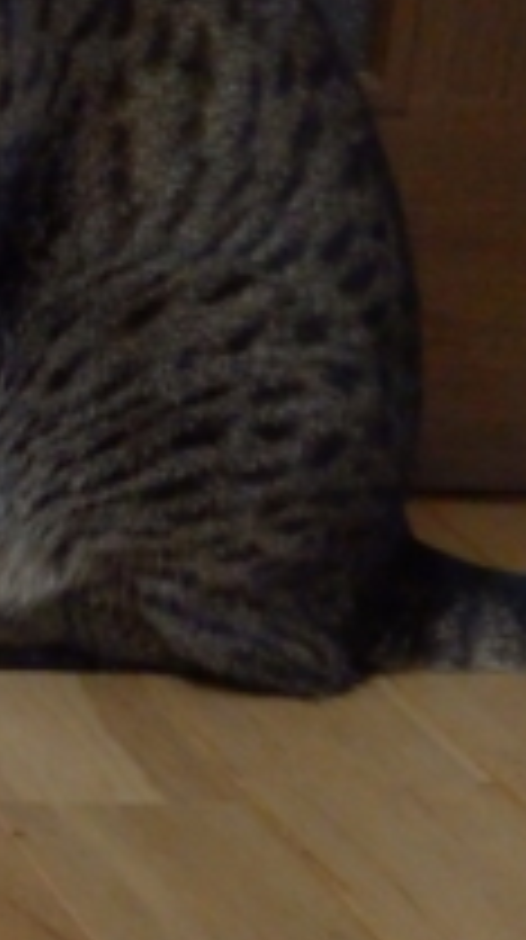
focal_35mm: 249
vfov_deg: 8.6
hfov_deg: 4.9
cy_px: -49
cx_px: 49
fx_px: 6197
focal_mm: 19
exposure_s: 1/10
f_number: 5
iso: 1600
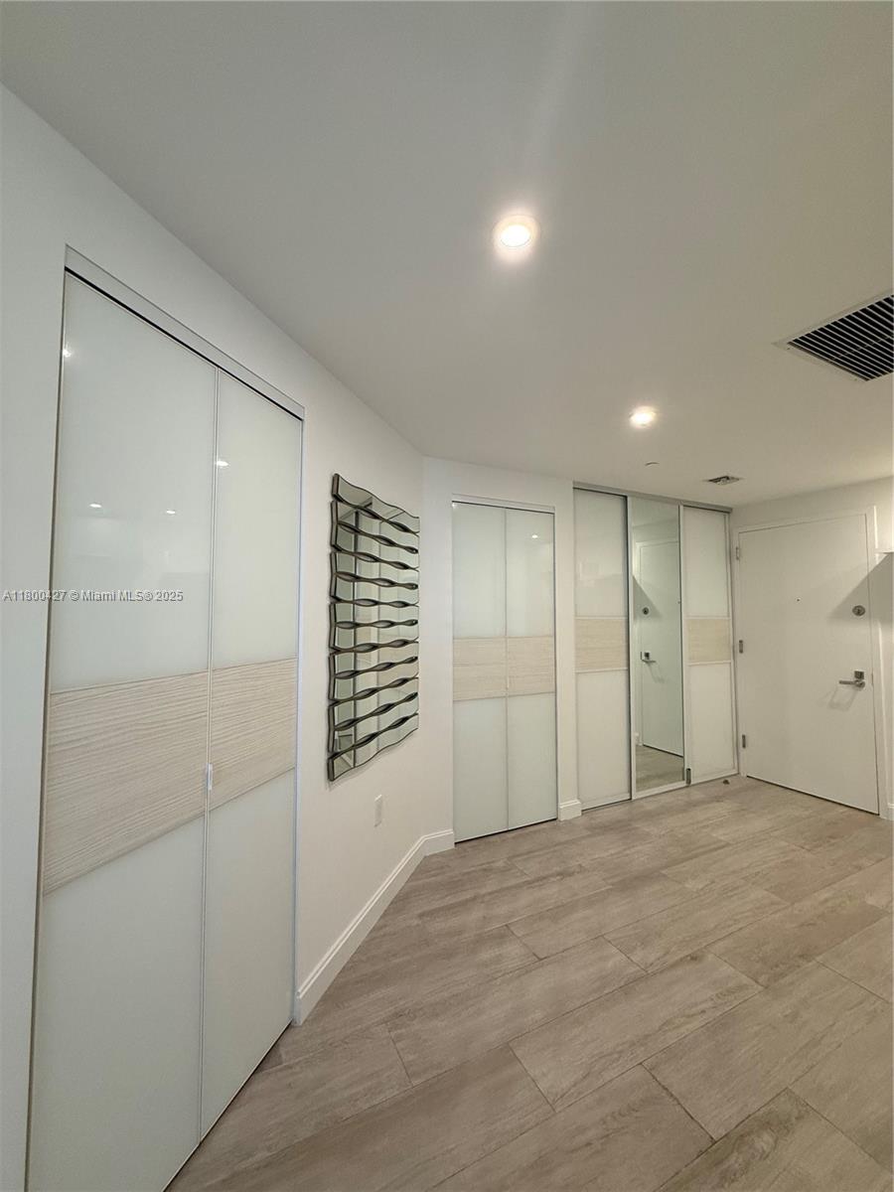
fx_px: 482
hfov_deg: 85.7
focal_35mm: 14
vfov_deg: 102.1
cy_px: 596
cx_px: 447
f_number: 2.2
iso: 250
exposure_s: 1/120
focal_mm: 2.22
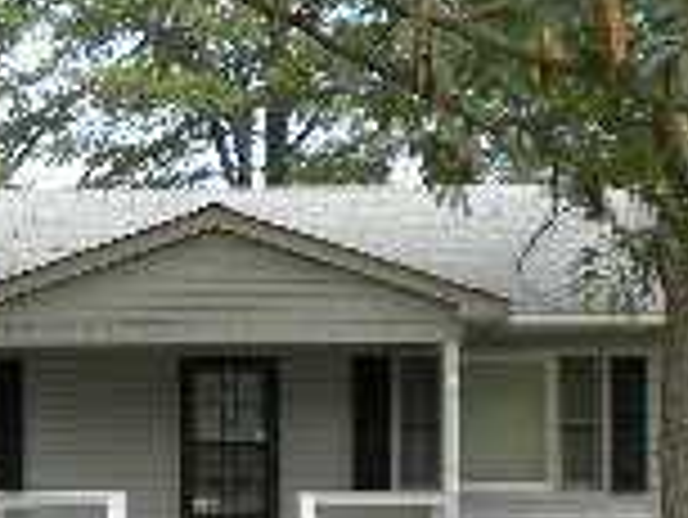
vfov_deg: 9.6
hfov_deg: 12.6
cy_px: 383
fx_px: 3083
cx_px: 76
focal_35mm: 155
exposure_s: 1/87.4
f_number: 3.5
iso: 90
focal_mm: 6.6
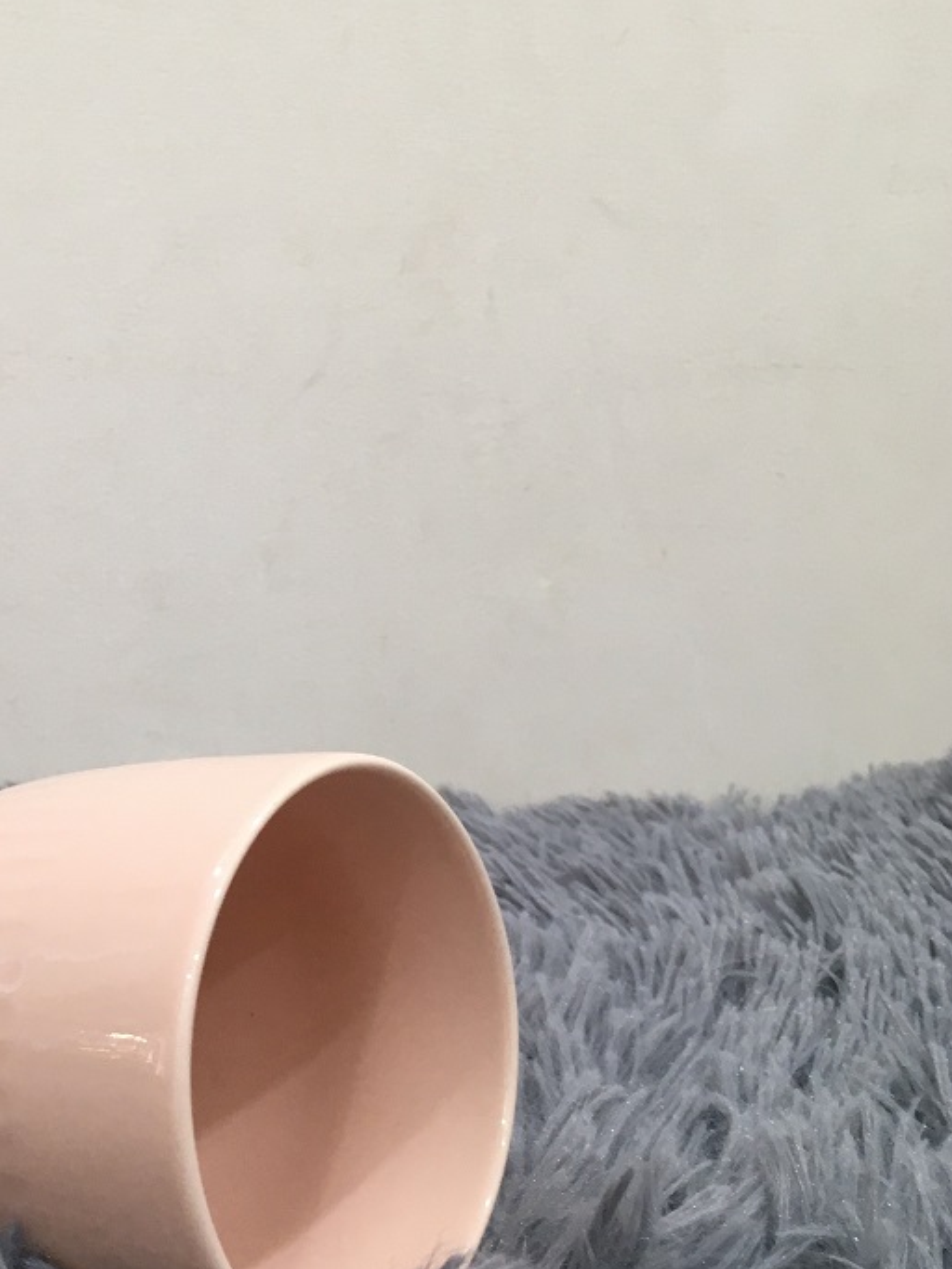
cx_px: 180
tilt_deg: -10.1
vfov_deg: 37.5
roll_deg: -1.3
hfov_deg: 27.9
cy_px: 666
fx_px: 1869
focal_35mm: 51
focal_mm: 4.15
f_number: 2.2
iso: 80
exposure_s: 1/33
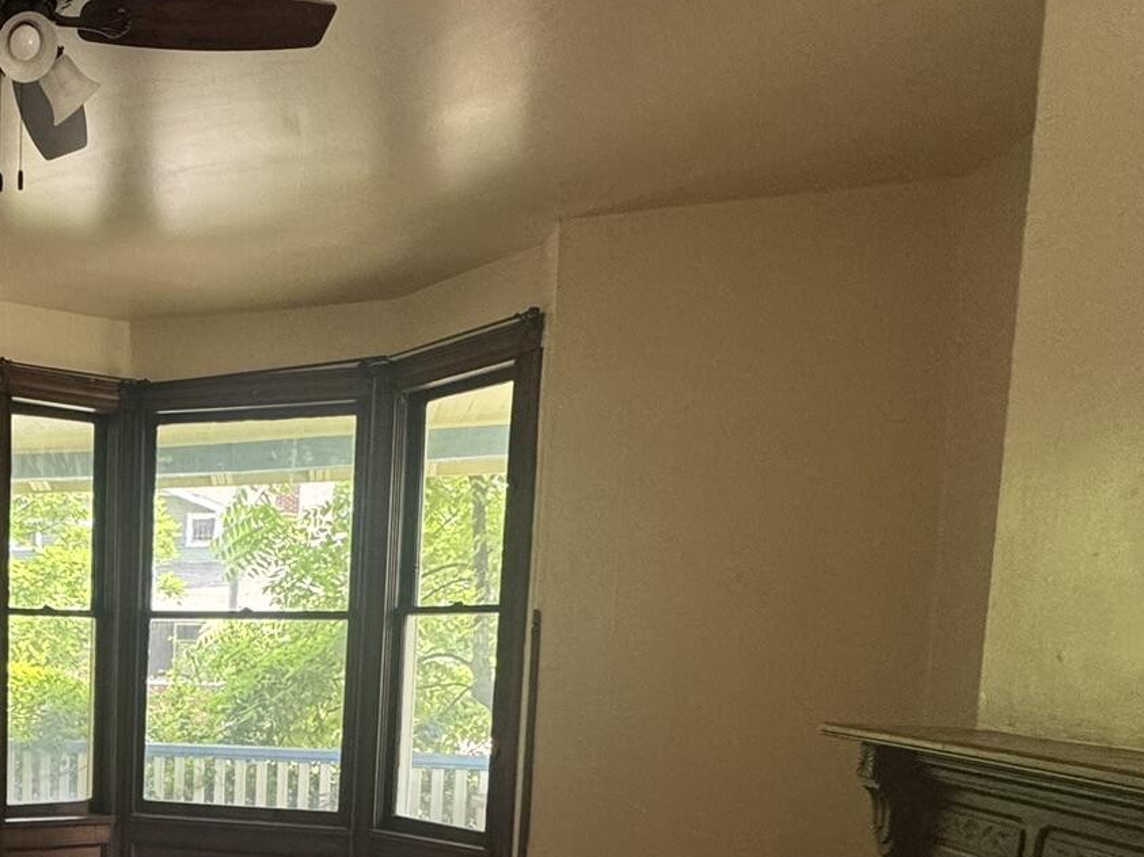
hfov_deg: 43.2
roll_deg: -1.0
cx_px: -87
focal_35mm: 34
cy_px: 747
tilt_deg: -5.2
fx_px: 1123
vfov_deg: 39.2
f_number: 2.2
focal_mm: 2.22
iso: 200
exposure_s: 1/99
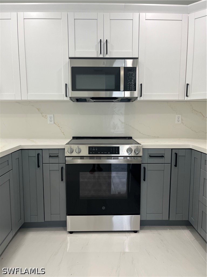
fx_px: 207
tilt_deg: -8.9
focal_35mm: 26
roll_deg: +1.3
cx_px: 104
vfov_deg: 67.3
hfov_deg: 53.1
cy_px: 138
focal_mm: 5.1
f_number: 1.6
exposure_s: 1/122
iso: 100
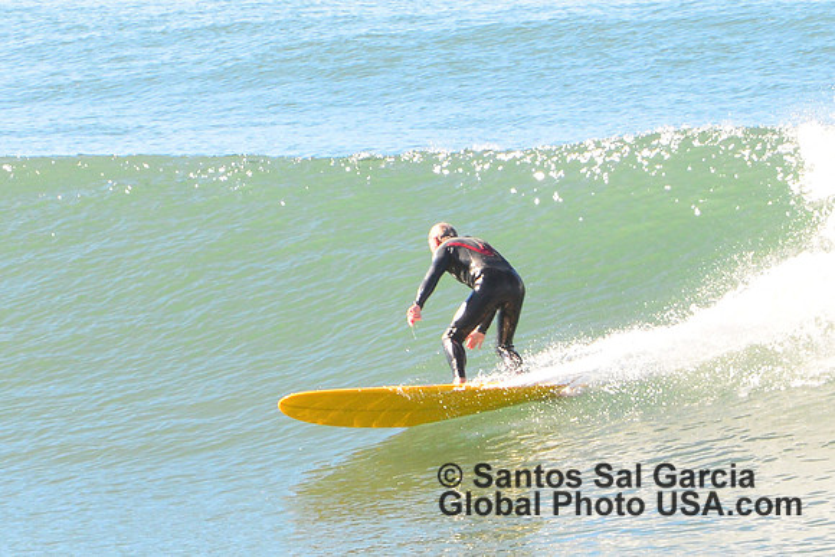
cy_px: 278
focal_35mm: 550
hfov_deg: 3.7
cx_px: 418
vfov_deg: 2.5
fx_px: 12759
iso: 1250
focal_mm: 550
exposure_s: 1/640
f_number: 10
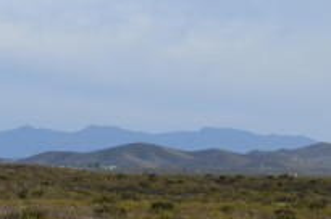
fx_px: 1311
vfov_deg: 9.5
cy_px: 245
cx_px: -152
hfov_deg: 13.6
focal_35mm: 143
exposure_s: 1/100
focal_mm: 27
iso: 200
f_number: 10
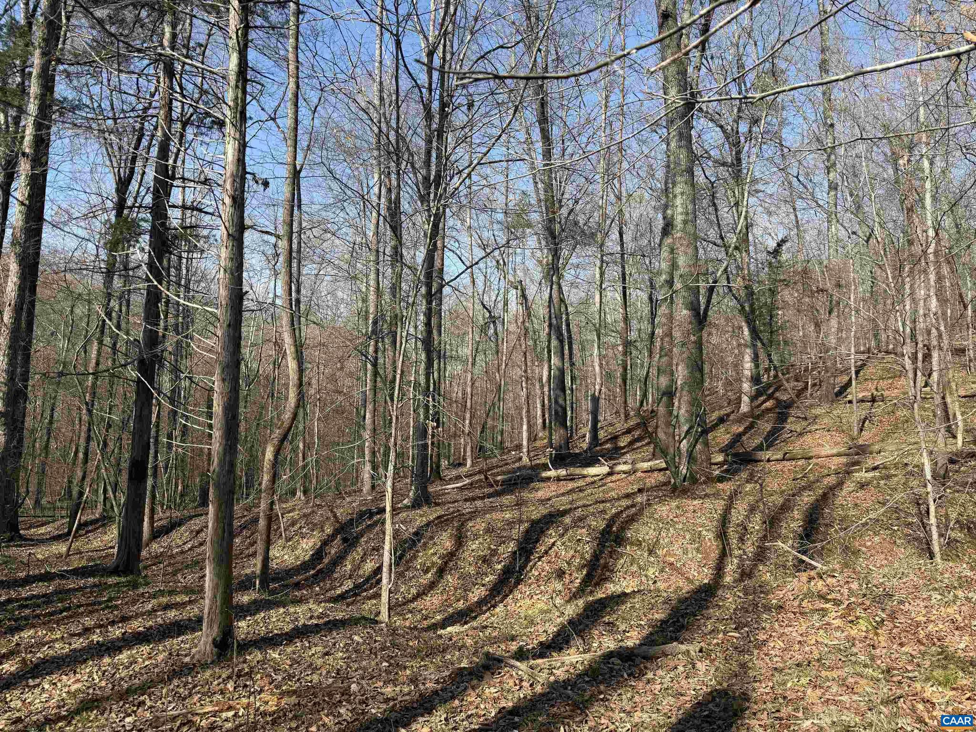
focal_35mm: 24
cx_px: 488
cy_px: 366
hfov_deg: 71.6
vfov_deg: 56.8
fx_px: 677
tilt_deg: +3.4
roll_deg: -2.2
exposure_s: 1/2232
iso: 80
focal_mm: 6.76
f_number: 1.78
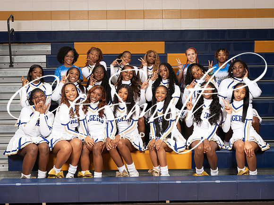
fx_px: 479
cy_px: 95
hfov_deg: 31.9
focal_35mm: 61
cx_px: 132
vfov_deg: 24.2
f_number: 8
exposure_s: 1/250
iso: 400
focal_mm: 51
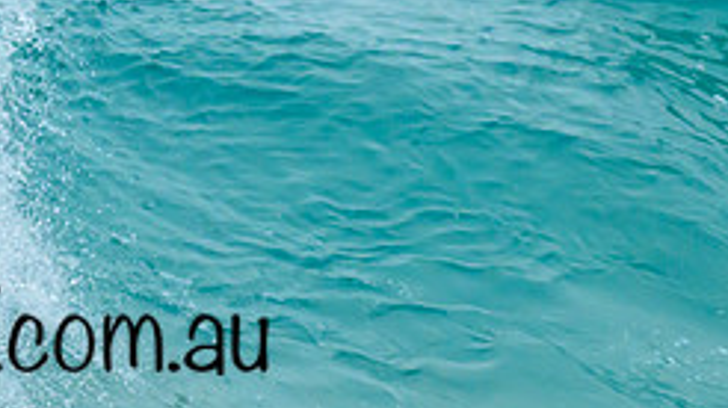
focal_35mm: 2721
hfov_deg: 0.8
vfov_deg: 0.4
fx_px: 52491
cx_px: -148
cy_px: 145
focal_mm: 800
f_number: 6.3
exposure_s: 1/2000
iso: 1600
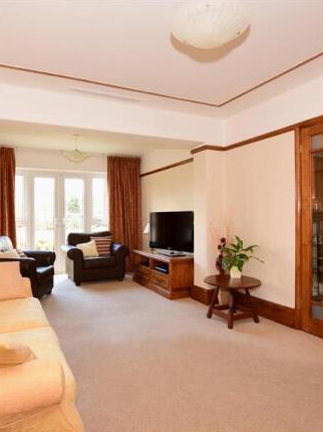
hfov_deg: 60.9
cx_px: 147
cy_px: 217
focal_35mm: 22
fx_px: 274
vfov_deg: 76.4
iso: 400
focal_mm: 10
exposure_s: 1/20
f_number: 5.6
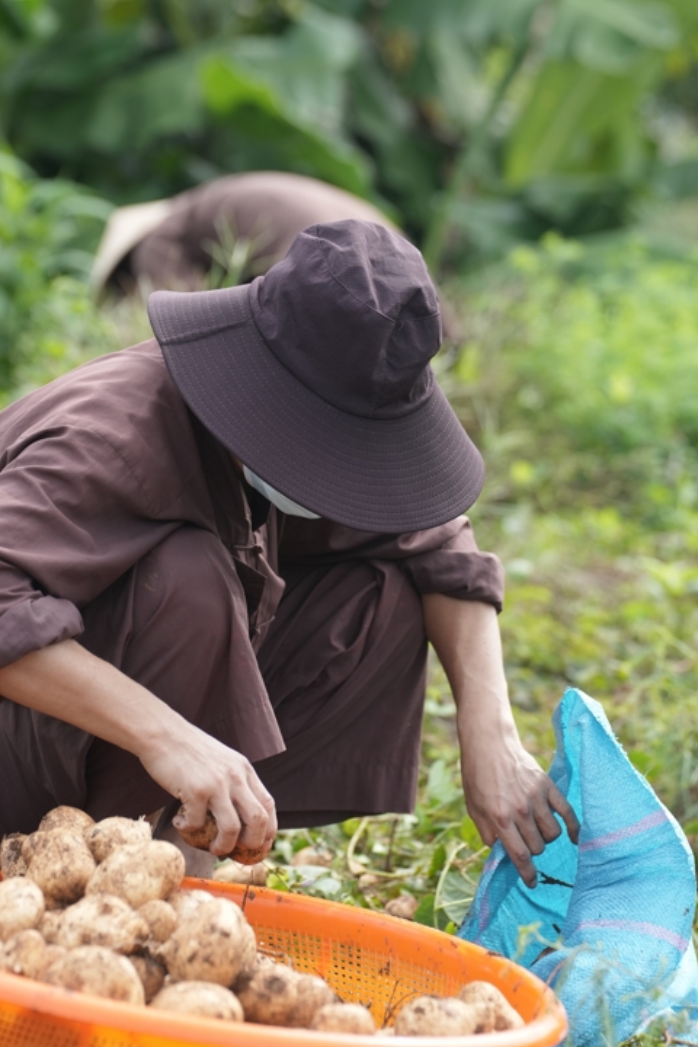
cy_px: 468
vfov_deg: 15.8
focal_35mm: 130
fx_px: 3781
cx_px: 298
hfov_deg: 10.5
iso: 400
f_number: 3.2
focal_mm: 96
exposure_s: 1/1000
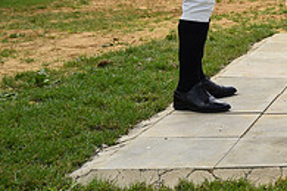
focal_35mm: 104
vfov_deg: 12.8
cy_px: -47
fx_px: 829
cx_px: 419
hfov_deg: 17.8
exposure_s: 1/1250
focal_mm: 35
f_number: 5.6
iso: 200
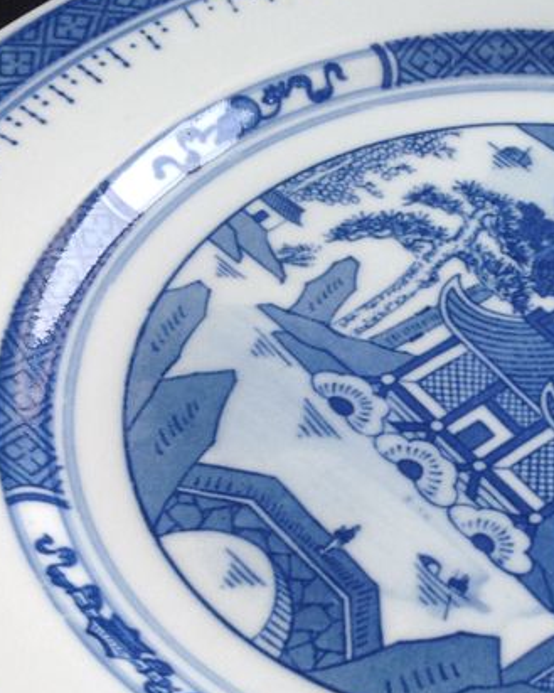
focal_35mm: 83
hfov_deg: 18.1
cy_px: 500
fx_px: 1700
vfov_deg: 22.8
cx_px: 547
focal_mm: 4.28
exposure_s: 1/40
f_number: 2.4
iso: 64
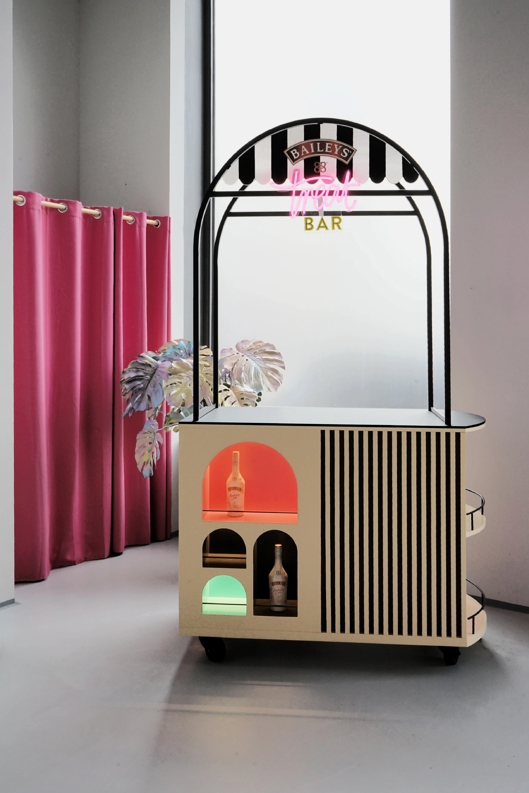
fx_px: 683
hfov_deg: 42.3
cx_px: 264
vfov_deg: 60.3
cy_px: 396
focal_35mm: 31
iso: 640
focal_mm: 31
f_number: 18
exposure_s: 1/15
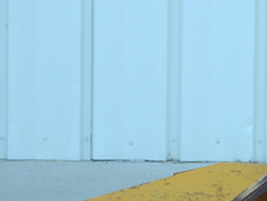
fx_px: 3112
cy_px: 231
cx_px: 341
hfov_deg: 4.9
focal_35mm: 403
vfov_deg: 3.7
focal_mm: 27
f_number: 4.9
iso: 125
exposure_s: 1/60
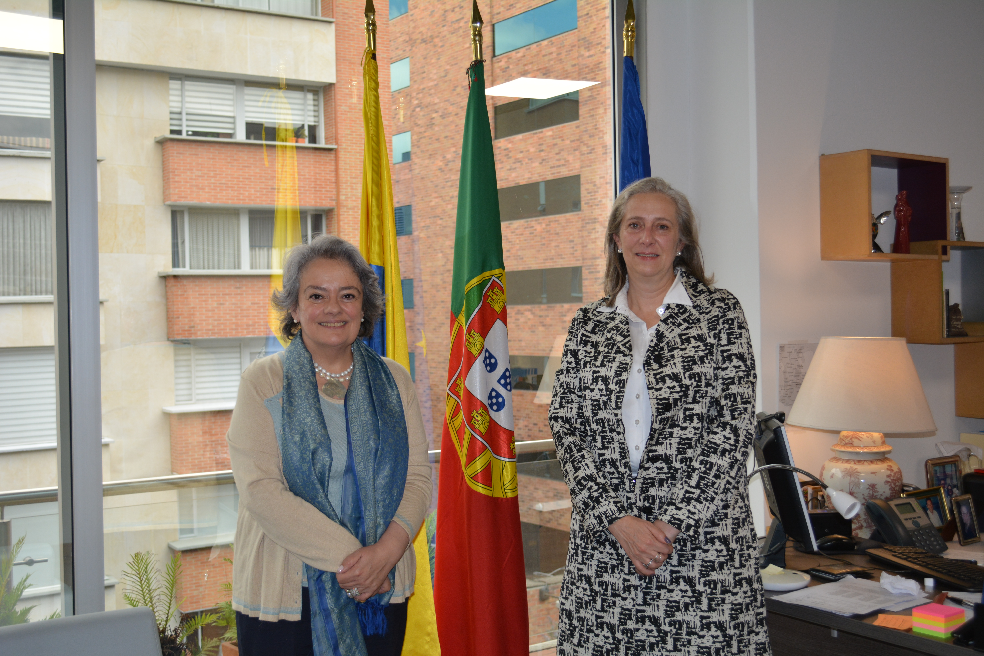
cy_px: 328
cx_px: 492
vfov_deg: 31.9
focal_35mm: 42
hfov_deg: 46.4
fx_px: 1148
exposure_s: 1/125
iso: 320
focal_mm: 28
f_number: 4.5
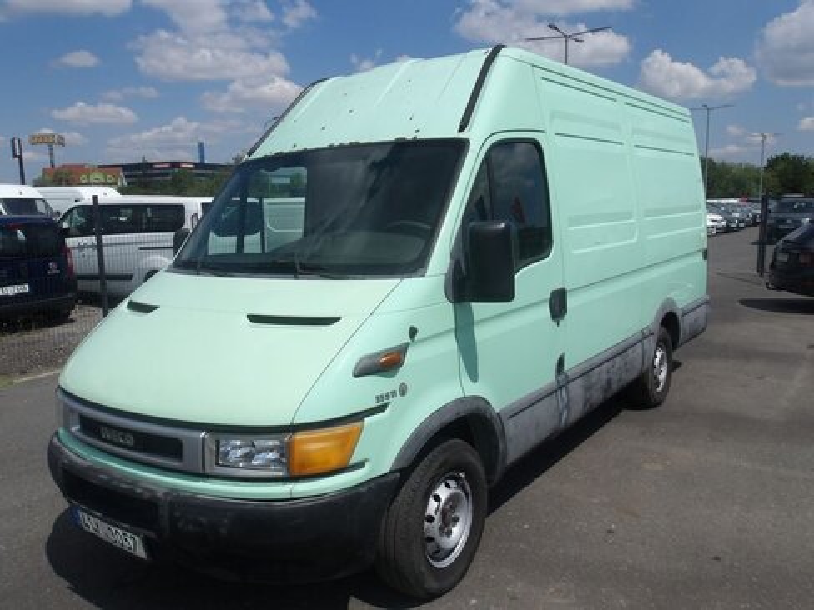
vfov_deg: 51.4
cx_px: 407
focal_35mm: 27
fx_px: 635
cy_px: 305
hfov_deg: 65.3
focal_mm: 4.9
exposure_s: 1/286
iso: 100
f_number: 10.4
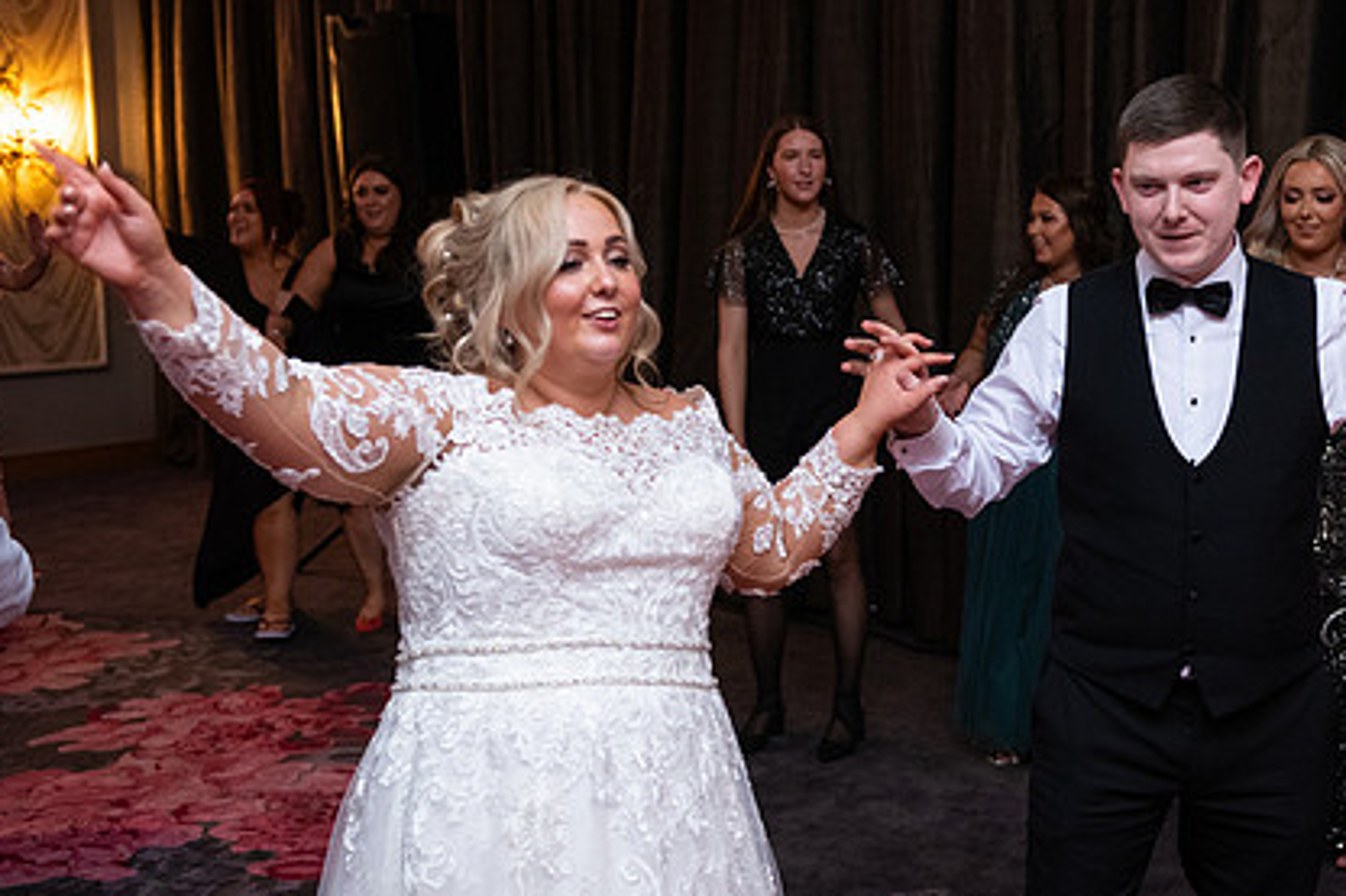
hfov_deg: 37.2
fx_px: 1981
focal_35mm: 53
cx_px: 893
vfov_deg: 25.5
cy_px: 406
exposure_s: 1/160
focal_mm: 38
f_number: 3.5
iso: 1250
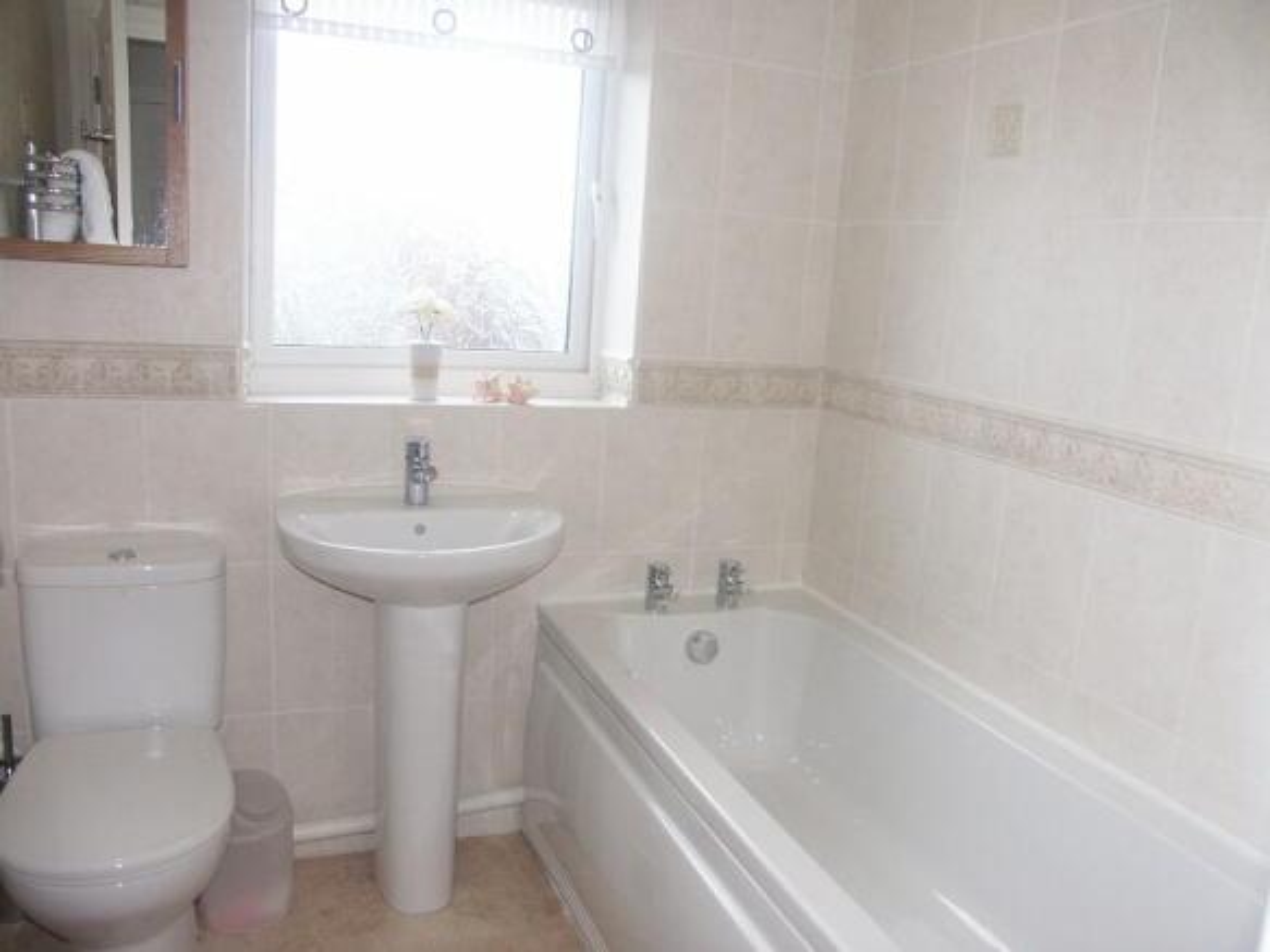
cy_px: 476
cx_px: 635
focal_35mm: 28
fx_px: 1027
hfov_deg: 63.5
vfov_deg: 49.7
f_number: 2.8
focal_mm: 7.43
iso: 200
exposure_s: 1/250
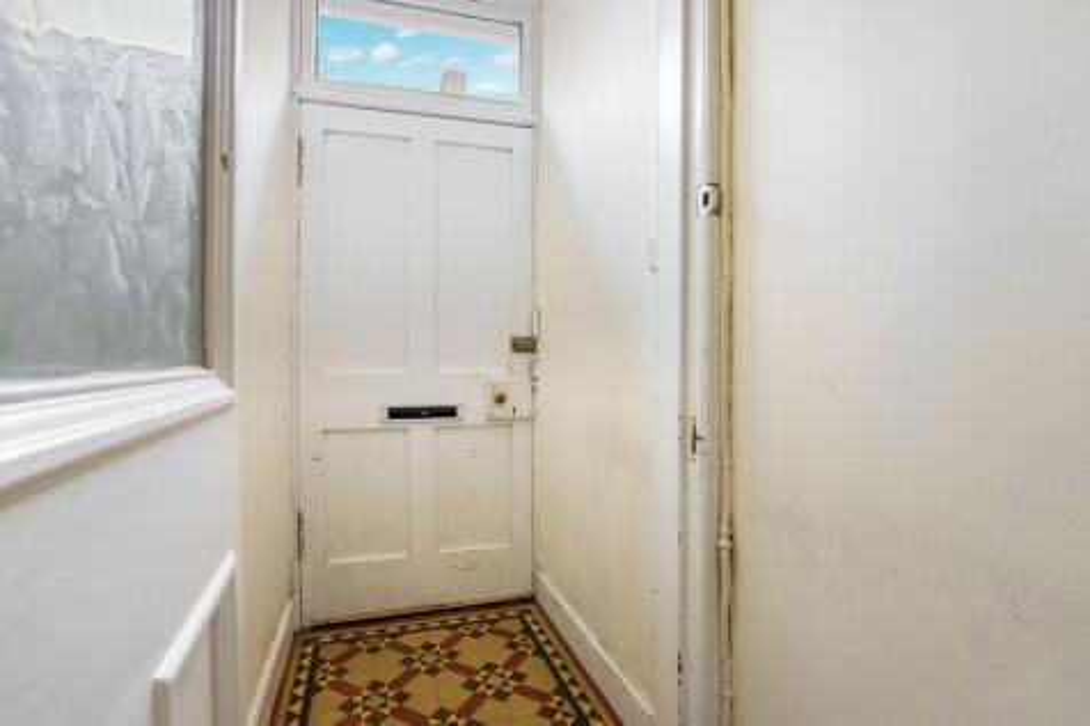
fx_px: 484
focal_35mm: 16
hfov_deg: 96.8
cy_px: 363
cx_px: 545
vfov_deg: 73.7
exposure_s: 1/10
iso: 1600
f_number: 5.6
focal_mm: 16
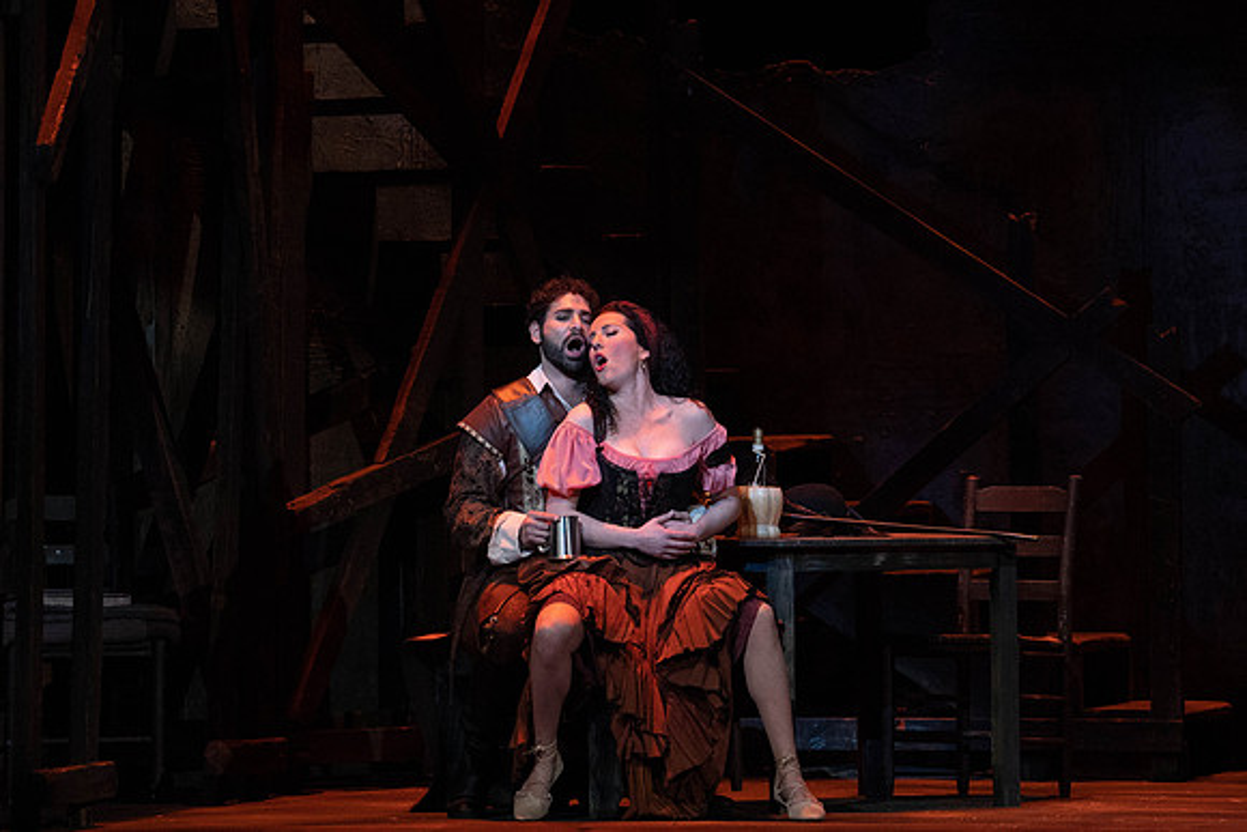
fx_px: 8975
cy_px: 318
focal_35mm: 259
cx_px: 613
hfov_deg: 7.9
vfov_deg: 5.3
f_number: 7.1
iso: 6400
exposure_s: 1/250
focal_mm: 200
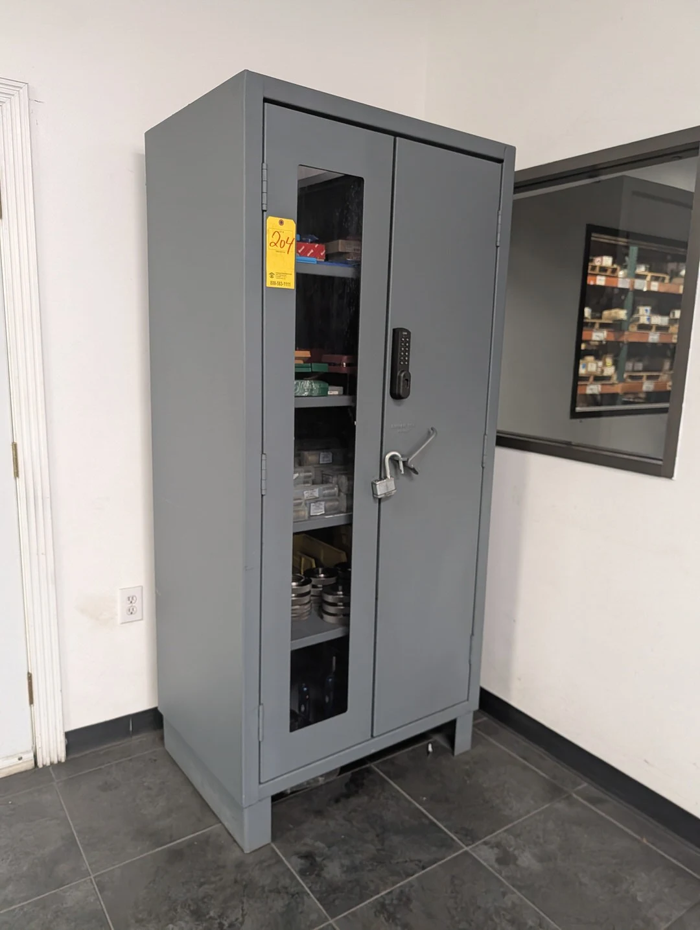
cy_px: 465
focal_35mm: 24
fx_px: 645
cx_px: 350
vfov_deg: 71.5
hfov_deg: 56.9
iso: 563
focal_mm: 6.9
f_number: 1.68
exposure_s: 1/120
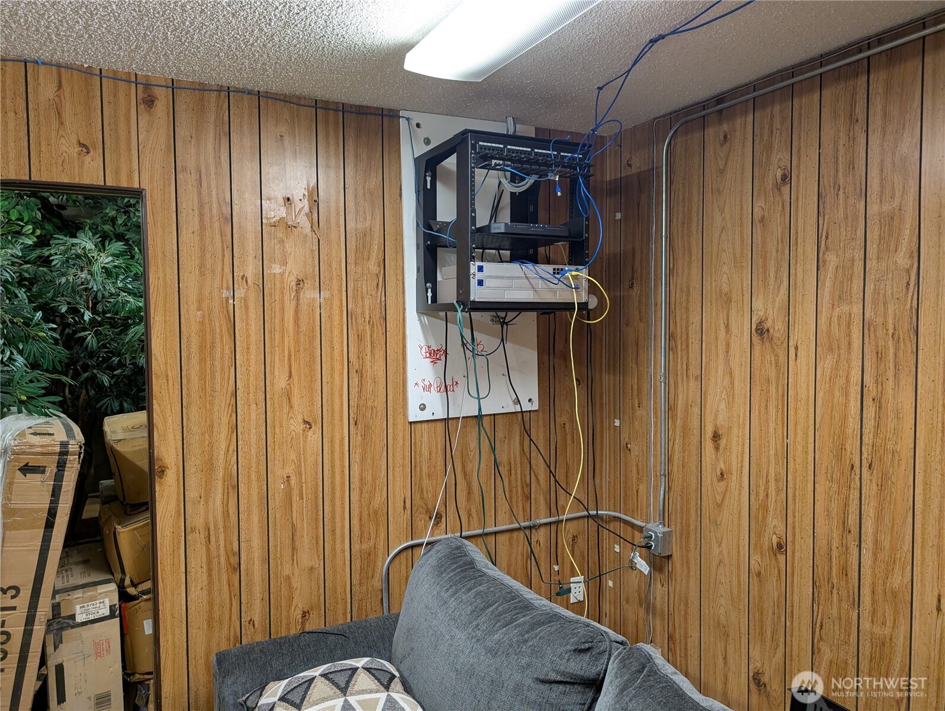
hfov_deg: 71.5
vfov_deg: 56.9
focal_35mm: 24
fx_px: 656
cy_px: 356
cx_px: 472
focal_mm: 6.9
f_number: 1.68
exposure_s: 1/120
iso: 801
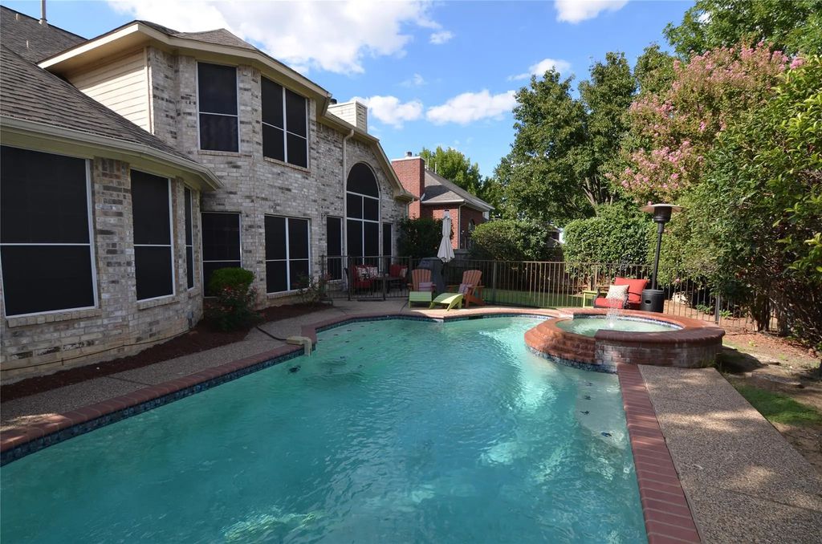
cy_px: 272
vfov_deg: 71.8
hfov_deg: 95.1
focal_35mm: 16
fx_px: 376
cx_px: 411
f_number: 5
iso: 100
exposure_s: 1/250
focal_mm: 11
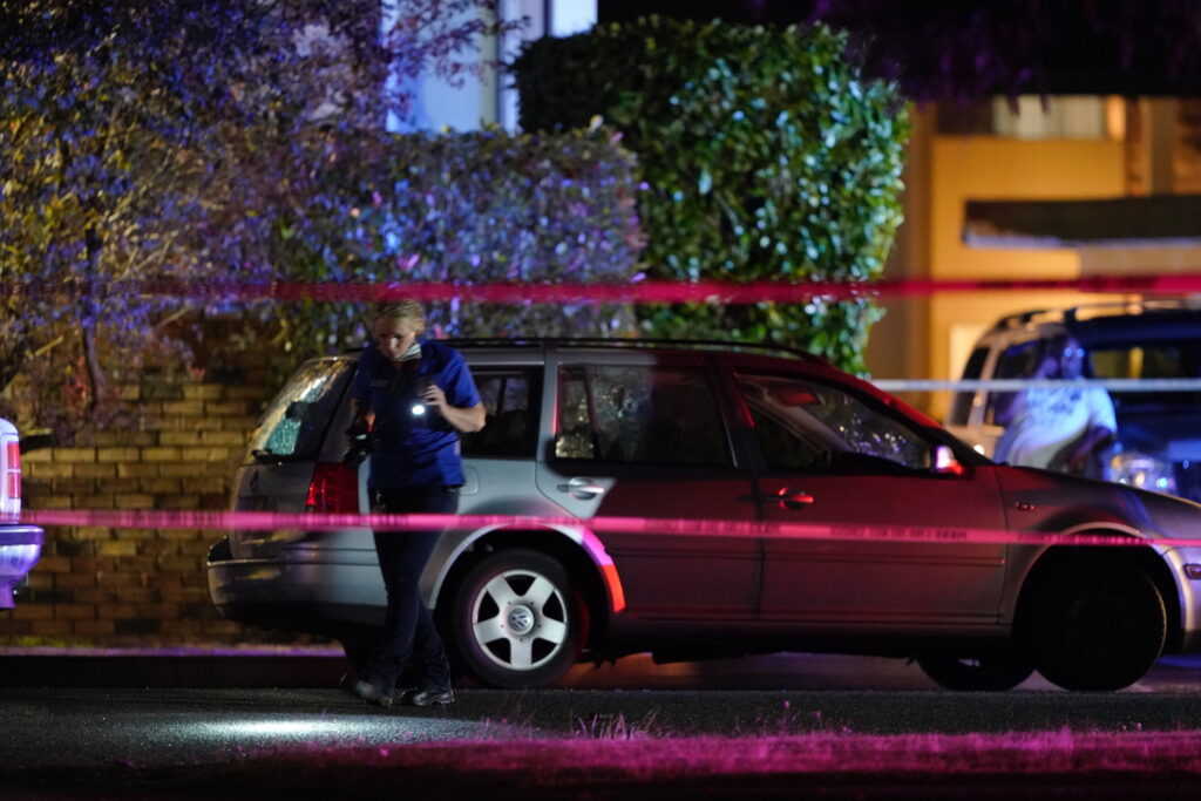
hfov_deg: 5.2
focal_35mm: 400
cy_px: 400
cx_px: 600
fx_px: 13345
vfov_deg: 3.4
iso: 10000
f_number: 2.8
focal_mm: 400
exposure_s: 1/20
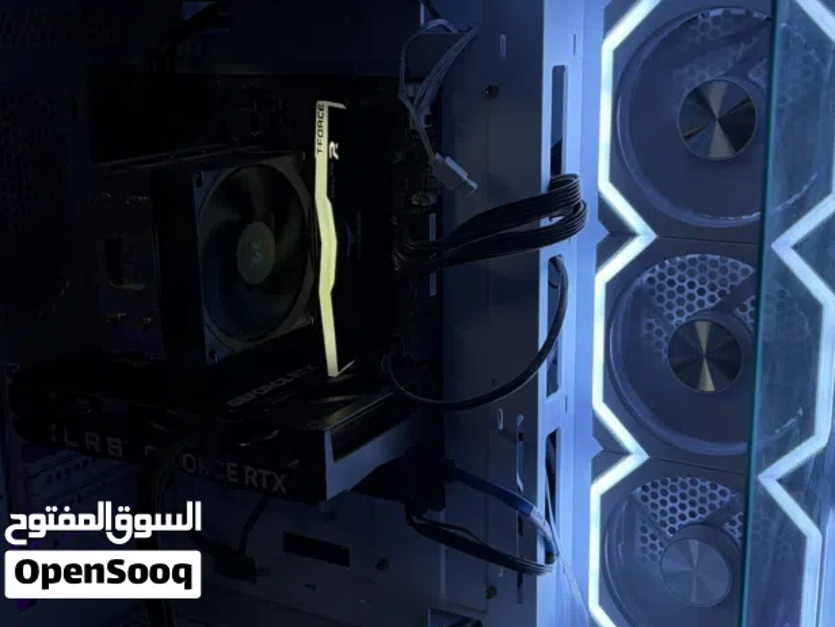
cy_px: 305
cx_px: 405
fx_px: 651
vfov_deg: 51.3
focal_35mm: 27
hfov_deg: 65.3
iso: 80
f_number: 1.6
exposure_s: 1/121
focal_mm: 5.96
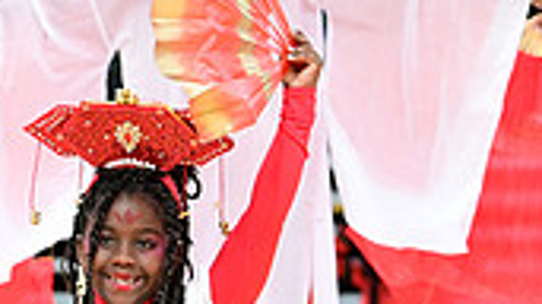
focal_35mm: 302
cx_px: 111
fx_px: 4338
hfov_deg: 7.1
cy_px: 431
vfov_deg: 4.0
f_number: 3.2
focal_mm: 85
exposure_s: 1/1000
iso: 6400
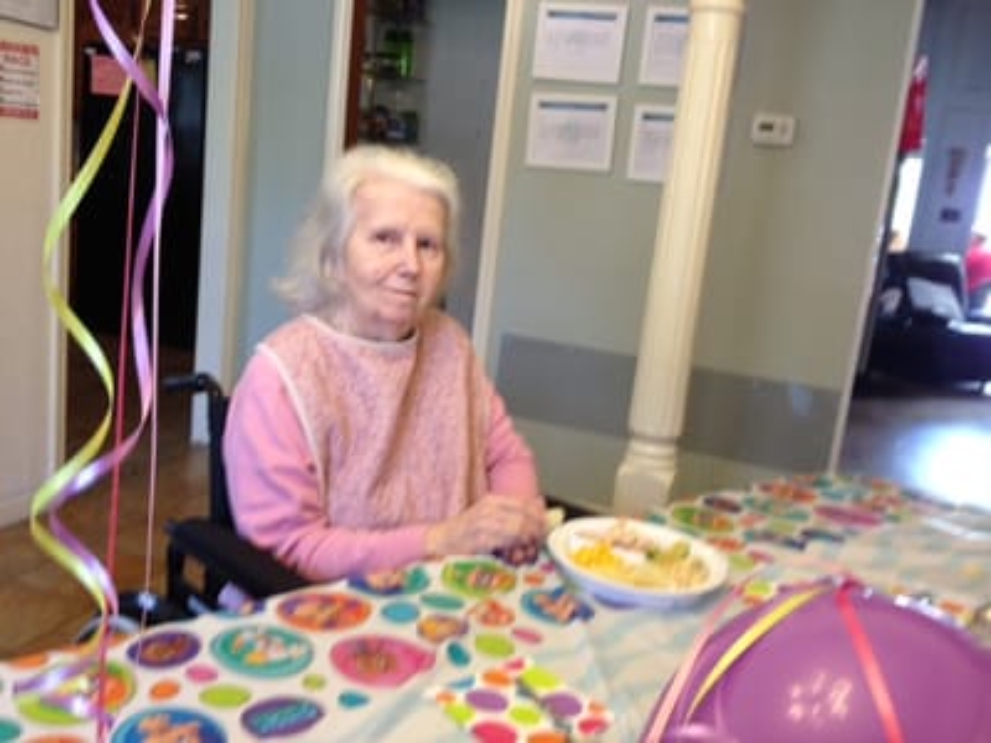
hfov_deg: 52.6
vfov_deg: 40.7
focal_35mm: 35
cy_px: 372
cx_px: 496
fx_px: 1002
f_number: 2.4
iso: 64
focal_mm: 4.28
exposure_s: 1/20
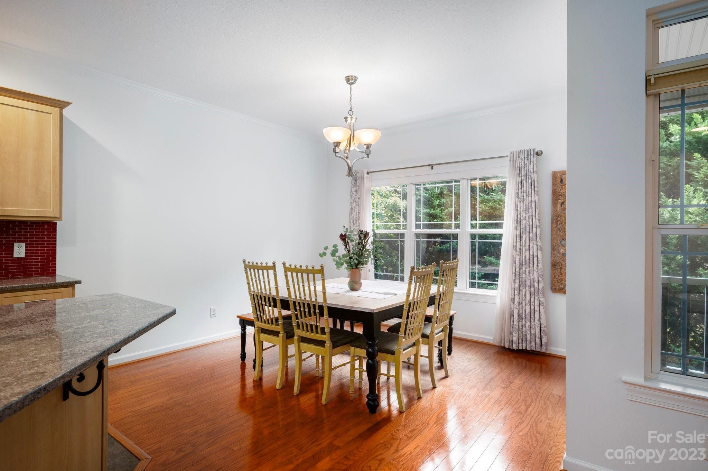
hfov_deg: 87.0
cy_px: 236
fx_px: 373
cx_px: 354
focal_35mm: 19
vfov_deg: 64.5
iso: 200
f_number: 8
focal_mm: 19
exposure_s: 1/60
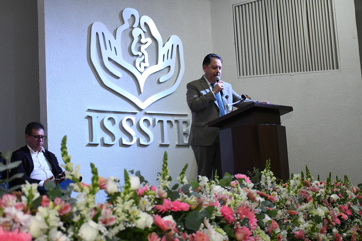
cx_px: 180
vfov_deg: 26.0
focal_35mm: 52
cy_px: 120
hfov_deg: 38.2
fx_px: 523
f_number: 4.2
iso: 2500
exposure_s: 1/160
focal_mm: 34
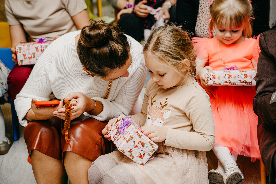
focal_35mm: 65
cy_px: 92
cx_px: 138
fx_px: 498
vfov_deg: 20.9
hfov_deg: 31.0
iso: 250
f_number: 4.5
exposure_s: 1/160
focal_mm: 65
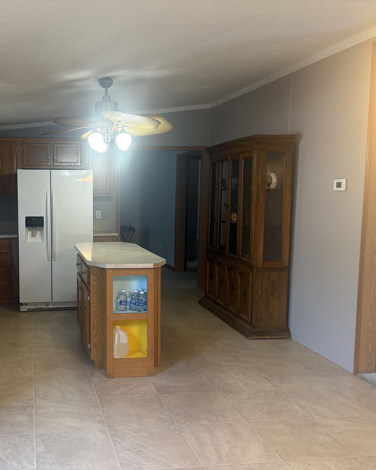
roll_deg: +0.4
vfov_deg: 52.8
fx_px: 473
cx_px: 83
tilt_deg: -5.4
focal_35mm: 34
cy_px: 236
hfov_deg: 41.7
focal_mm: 5.96
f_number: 1.6
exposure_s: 1/60
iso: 125
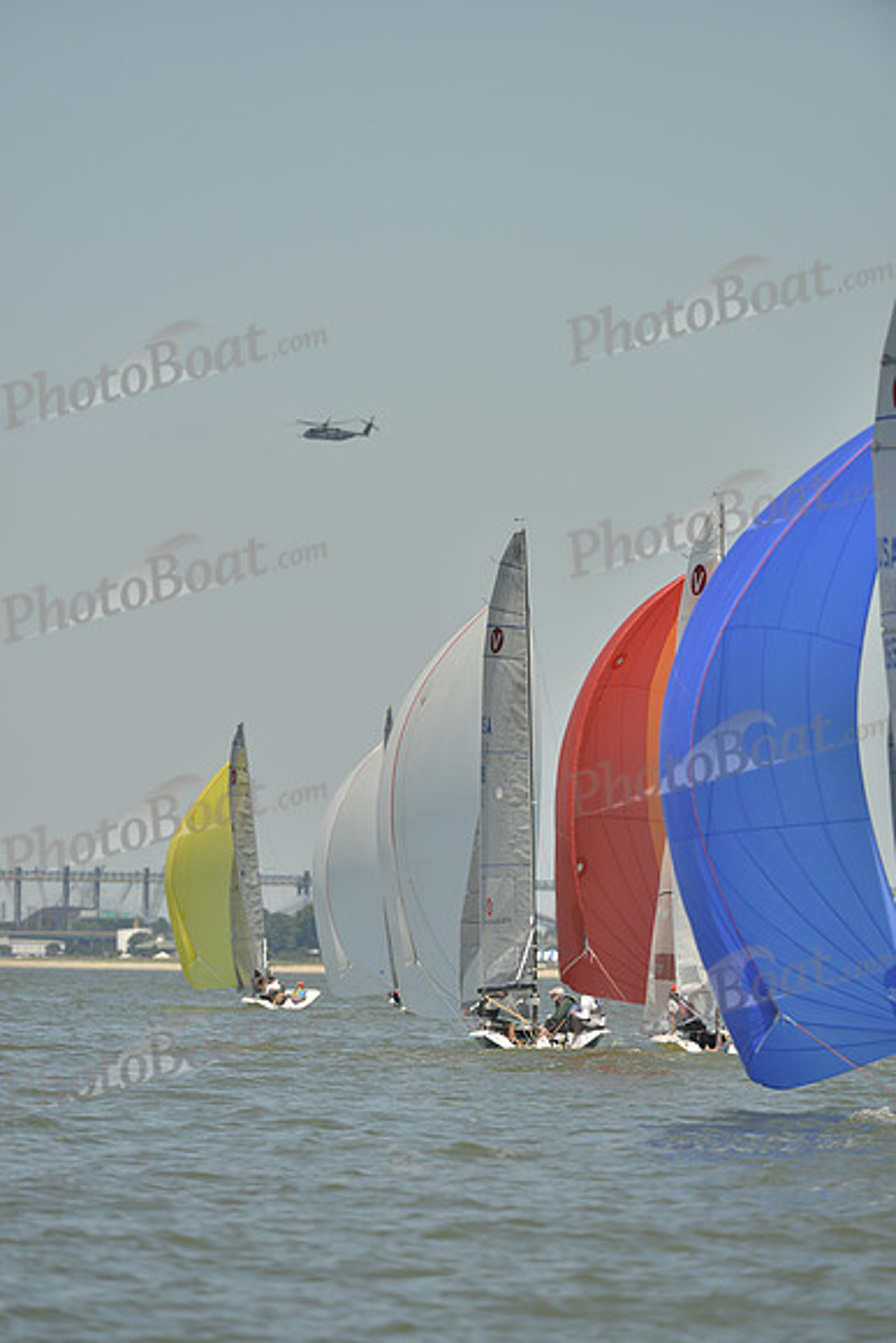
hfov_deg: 3.8
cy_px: 672
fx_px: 13431
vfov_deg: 5.7
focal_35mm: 360
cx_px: 448
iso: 200
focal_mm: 360
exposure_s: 1/1250
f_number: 6.3
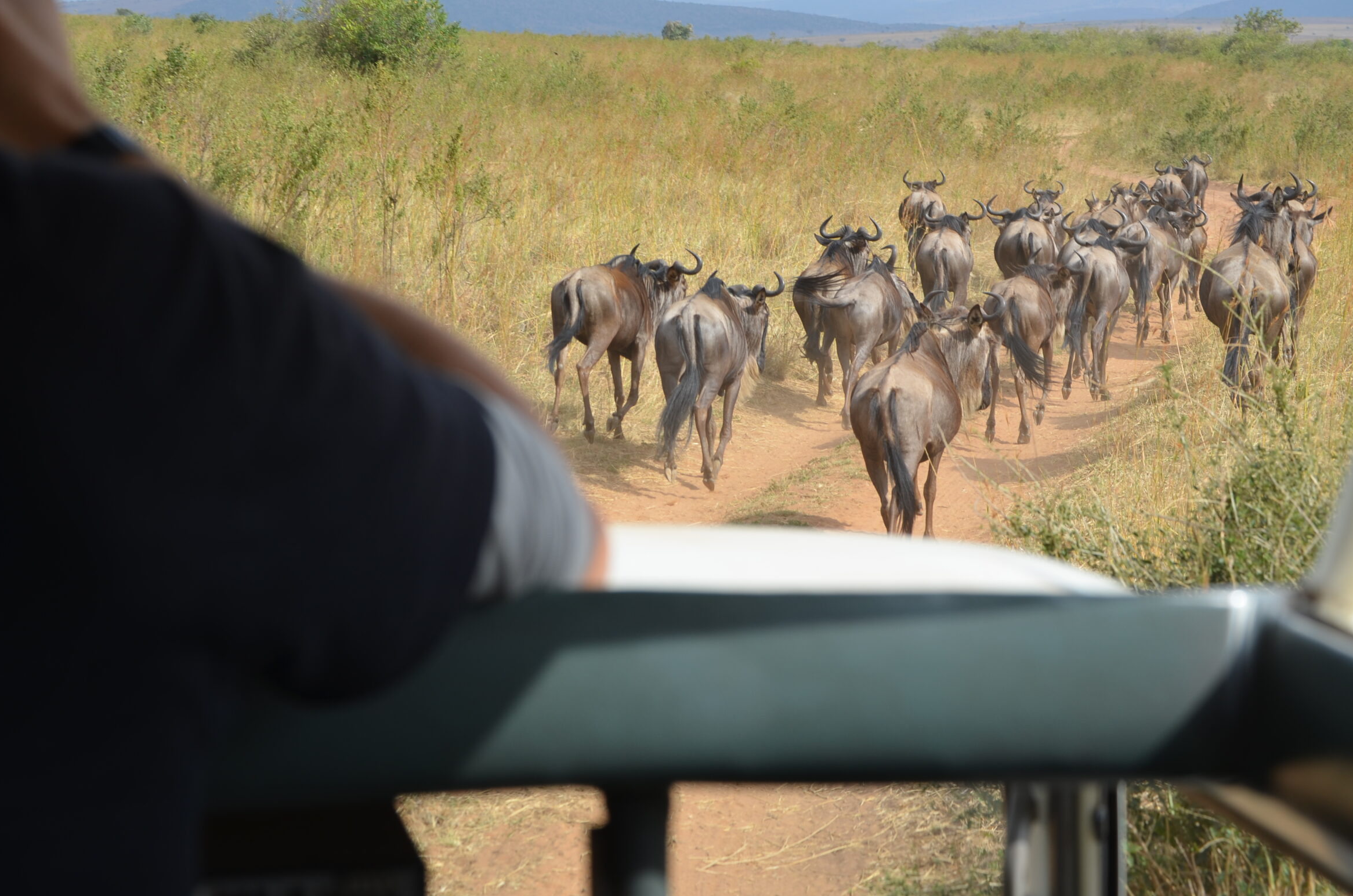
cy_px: 422
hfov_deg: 22.5
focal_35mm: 91
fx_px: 3396
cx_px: 635
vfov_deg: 15.0
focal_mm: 55
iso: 100
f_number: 8
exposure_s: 1/250
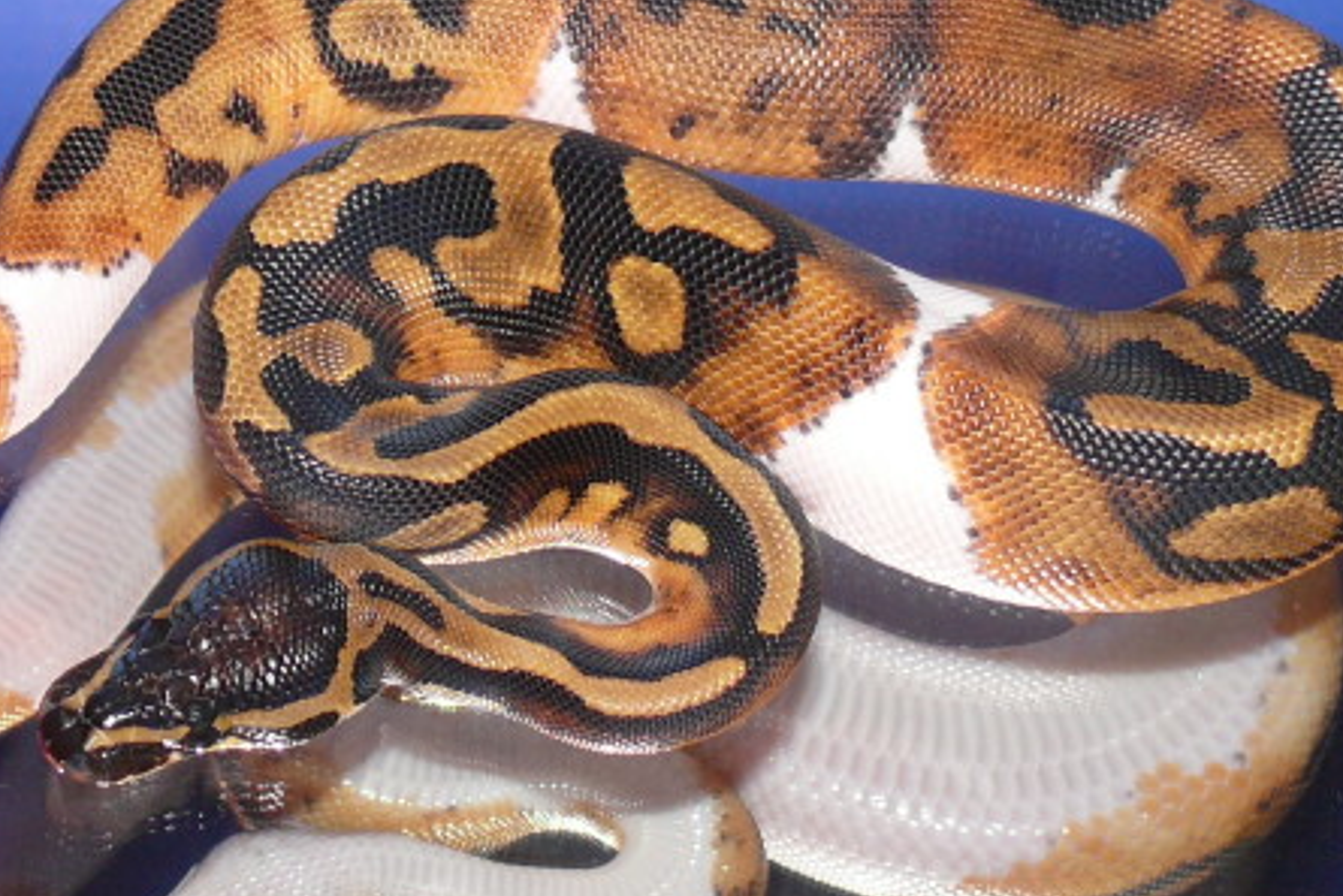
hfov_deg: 28.0
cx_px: 570
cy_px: 300
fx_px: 2687
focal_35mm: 72
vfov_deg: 18.9
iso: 100
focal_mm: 9.3
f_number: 3.2
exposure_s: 1/30
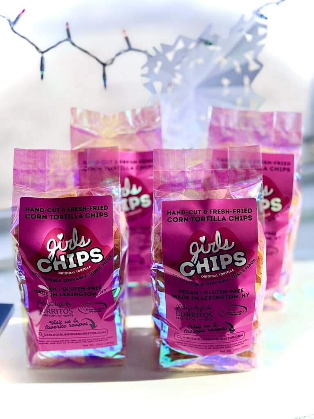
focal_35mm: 48
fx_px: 581
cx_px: 157
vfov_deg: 39.7
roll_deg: +1.6
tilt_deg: -29.6
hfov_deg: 30.3
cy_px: 210
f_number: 1.78
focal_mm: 6.76
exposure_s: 1/1059
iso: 64
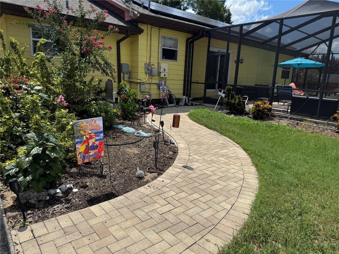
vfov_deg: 56.8
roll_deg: -3.2
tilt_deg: -12.6
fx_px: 235
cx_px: 170
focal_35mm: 24
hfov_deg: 71.6
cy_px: 127
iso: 80
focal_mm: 6.76
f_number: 1.78
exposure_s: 1/7937
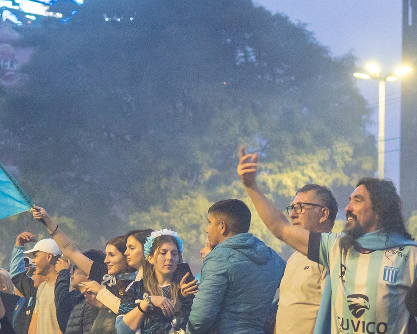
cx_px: 177
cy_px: 299
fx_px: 1395
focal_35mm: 113
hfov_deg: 17.0
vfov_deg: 13.5
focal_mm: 35
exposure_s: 1/250
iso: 1250
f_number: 2.5
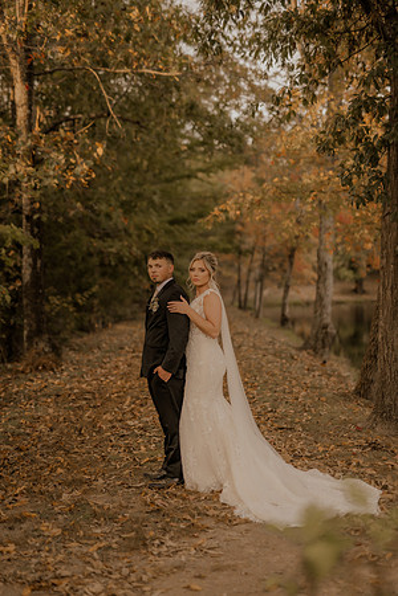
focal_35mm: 50
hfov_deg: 27.0
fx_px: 829
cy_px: 298
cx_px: 199
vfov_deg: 39.6
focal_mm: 50
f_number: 2
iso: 200
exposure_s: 1/500
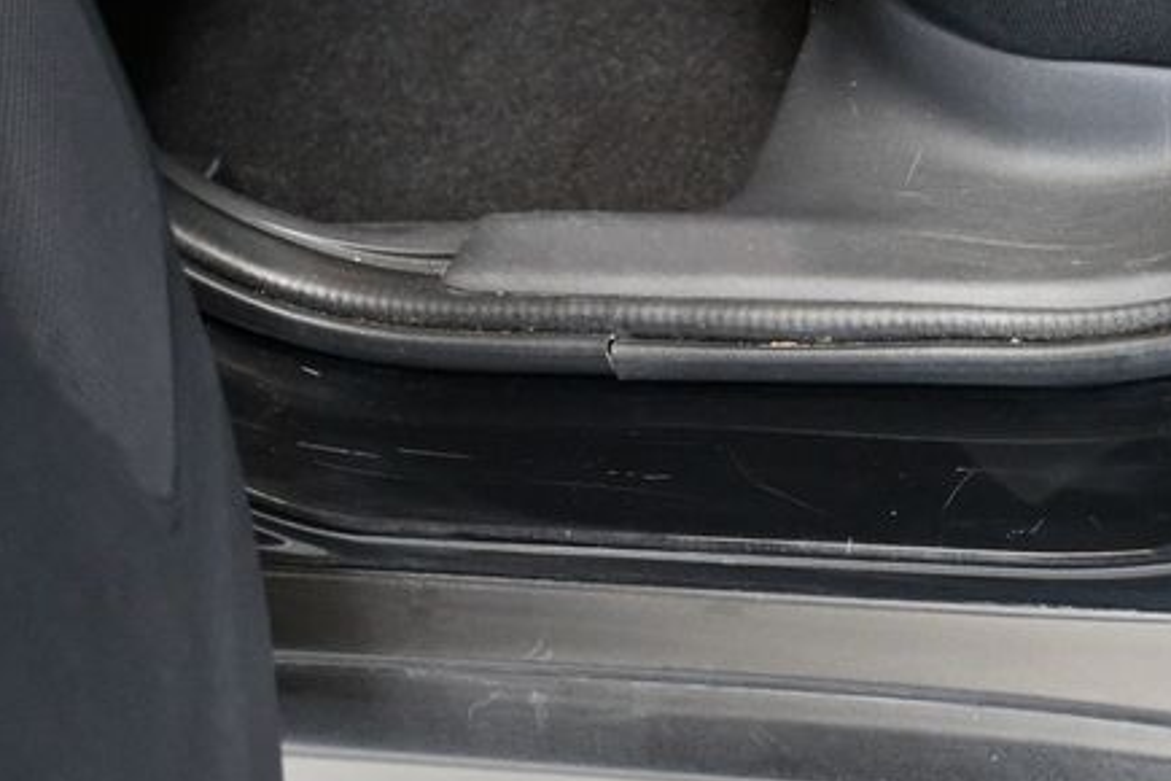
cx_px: 813
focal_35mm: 75
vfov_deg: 18.2
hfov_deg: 26.8
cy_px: 415
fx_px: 2439
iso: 11400
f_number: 4.5
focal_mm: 34
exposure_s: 1/60
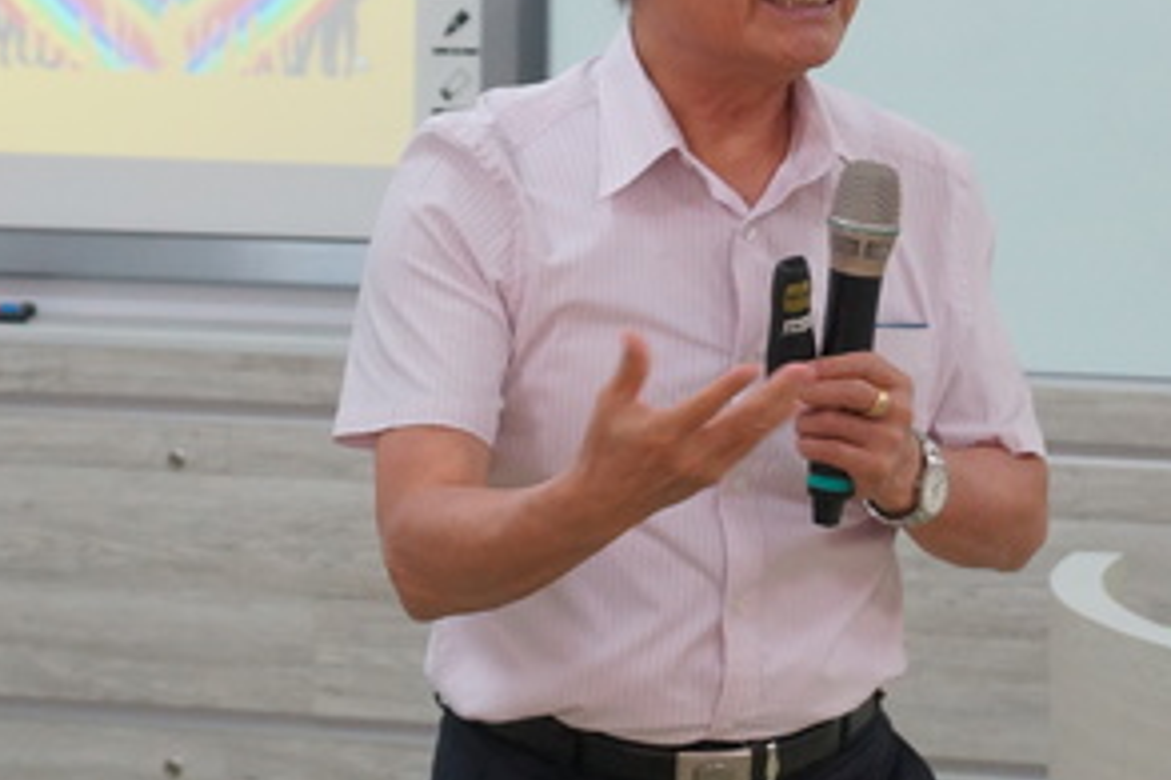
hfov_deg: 12.8
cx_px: 607
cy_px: 30
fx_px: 5201
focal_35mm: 160
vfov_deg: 8.5
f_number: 4.5
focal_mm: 45
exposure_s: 1/160
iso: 1000
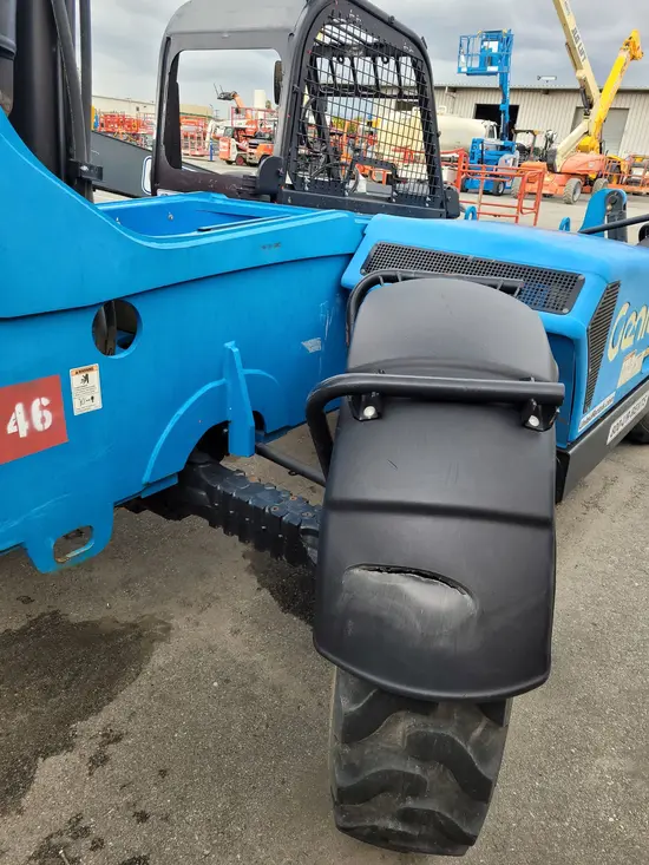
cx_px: 324
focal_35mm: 26
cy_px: 432
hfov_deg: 53.1
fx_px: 650
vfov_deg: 67.3
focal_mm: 5.4
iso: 40
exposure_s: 1/185
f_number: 1.8
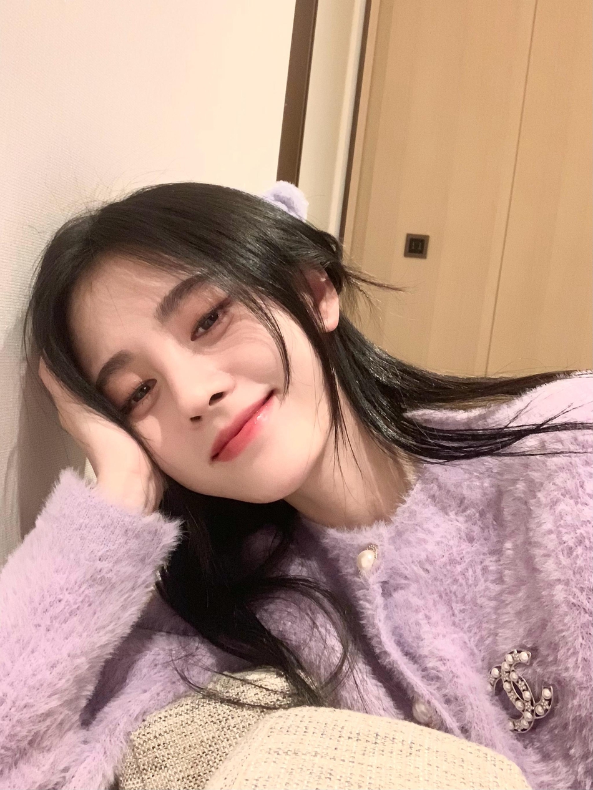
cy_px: 395
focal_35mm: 32
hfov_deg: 44.2
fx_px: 731
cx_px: 296
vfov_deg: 56.8
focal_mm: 2.87
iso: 500
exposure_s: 1/24
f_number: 2.2
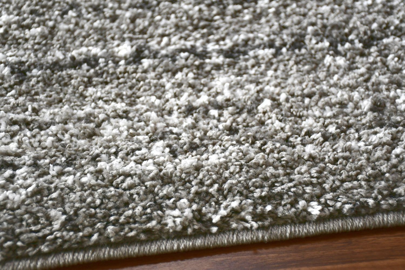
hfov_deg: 28.1
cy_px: 135
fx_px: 810
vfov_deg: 18.9
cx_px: 202
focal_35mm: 72
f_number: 4.5
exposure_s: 1/250
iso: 720
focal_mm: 48
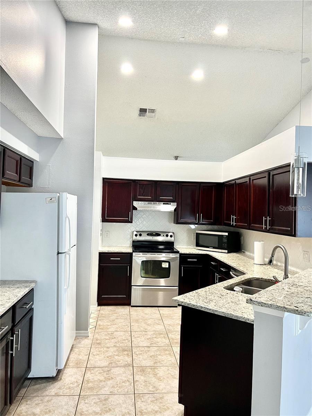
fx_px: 312
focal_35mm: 26
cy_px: 208
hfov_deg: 53.1
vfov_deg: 67.3
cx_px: 156
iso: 125
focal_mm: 5.7
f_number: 1.5
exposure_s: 1/60
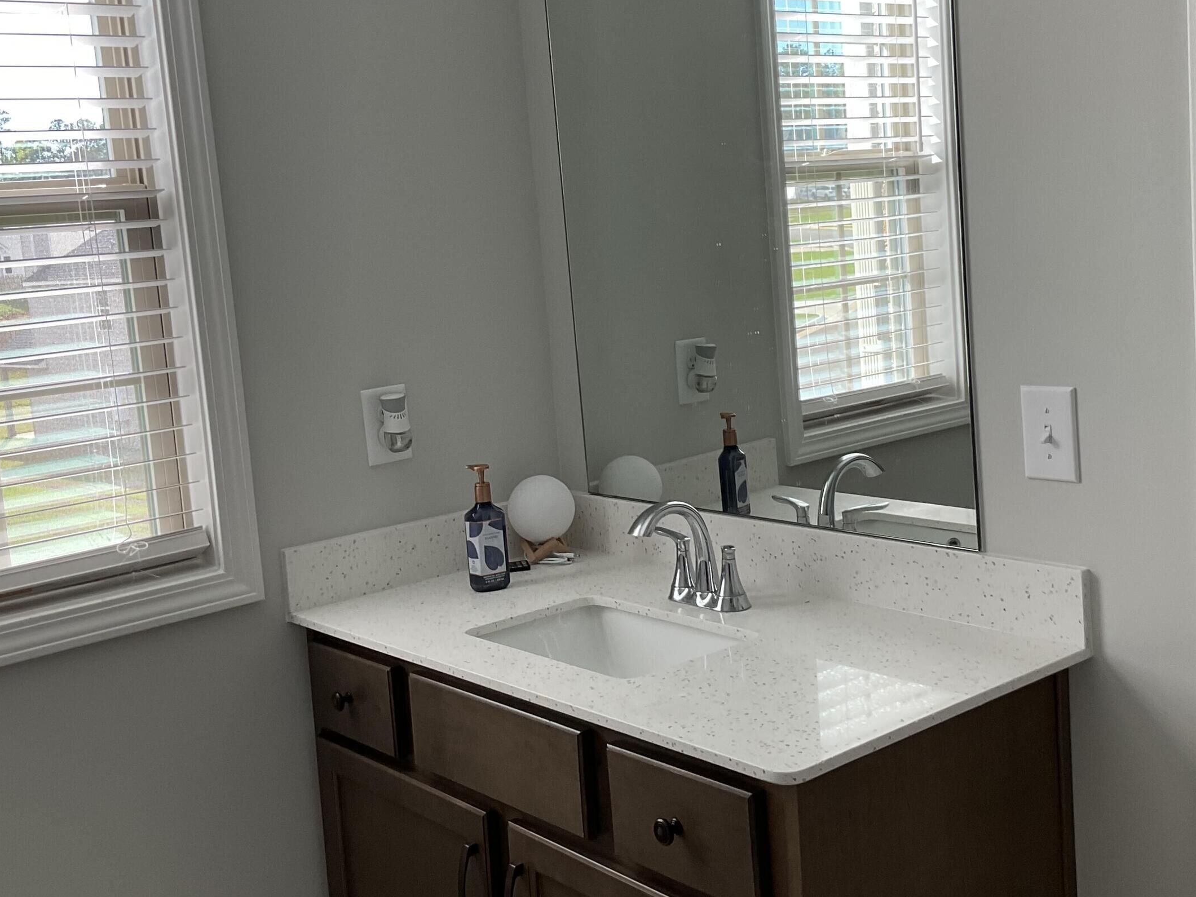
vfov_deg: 34.3
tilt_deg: -6.7
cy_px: 393
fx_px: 1451
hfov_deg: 44.7
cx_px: 656
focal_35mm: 42
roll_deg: +4.8
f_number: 1.8
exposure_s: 1/120
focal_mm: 3
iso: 25
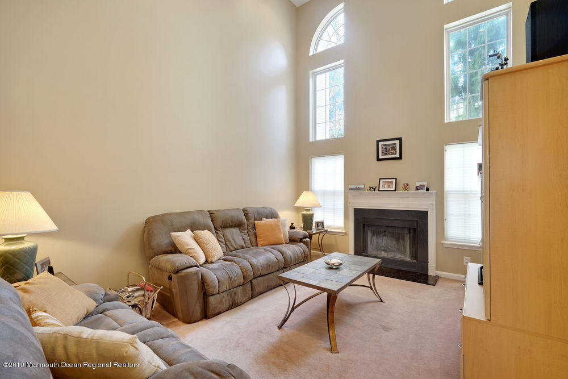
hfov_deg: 96.7
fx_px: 252
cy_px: 190
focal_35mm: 16
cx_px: 284
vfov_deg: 73.8
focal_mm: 16
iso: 200
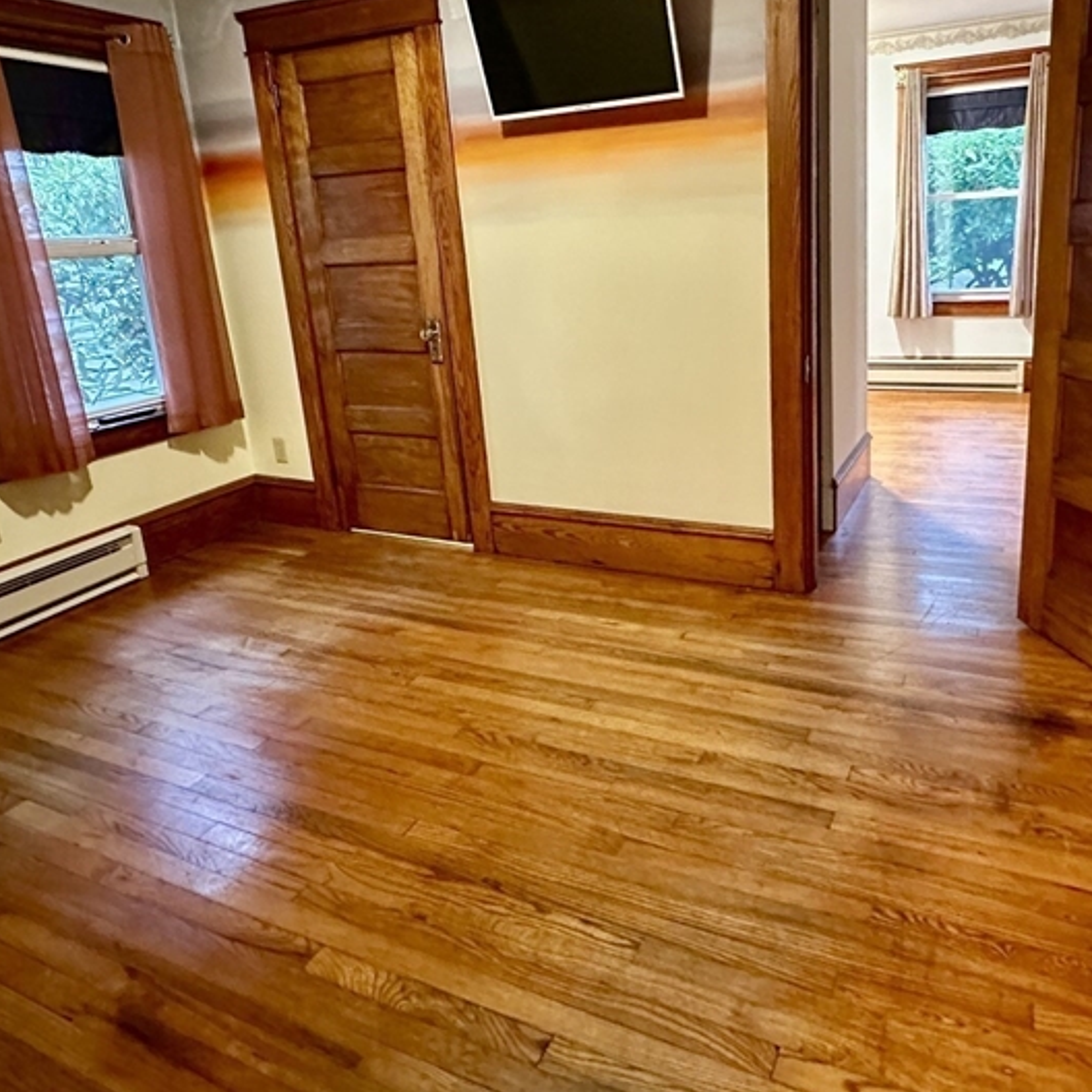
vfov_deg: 64.4
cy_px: 434
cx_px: 651
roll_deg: +3.2
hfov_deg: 64.5
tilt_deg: -13.4
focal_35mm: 24
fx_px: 857
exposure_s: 1/40
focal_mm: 2.22
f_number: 2.2
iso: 1000
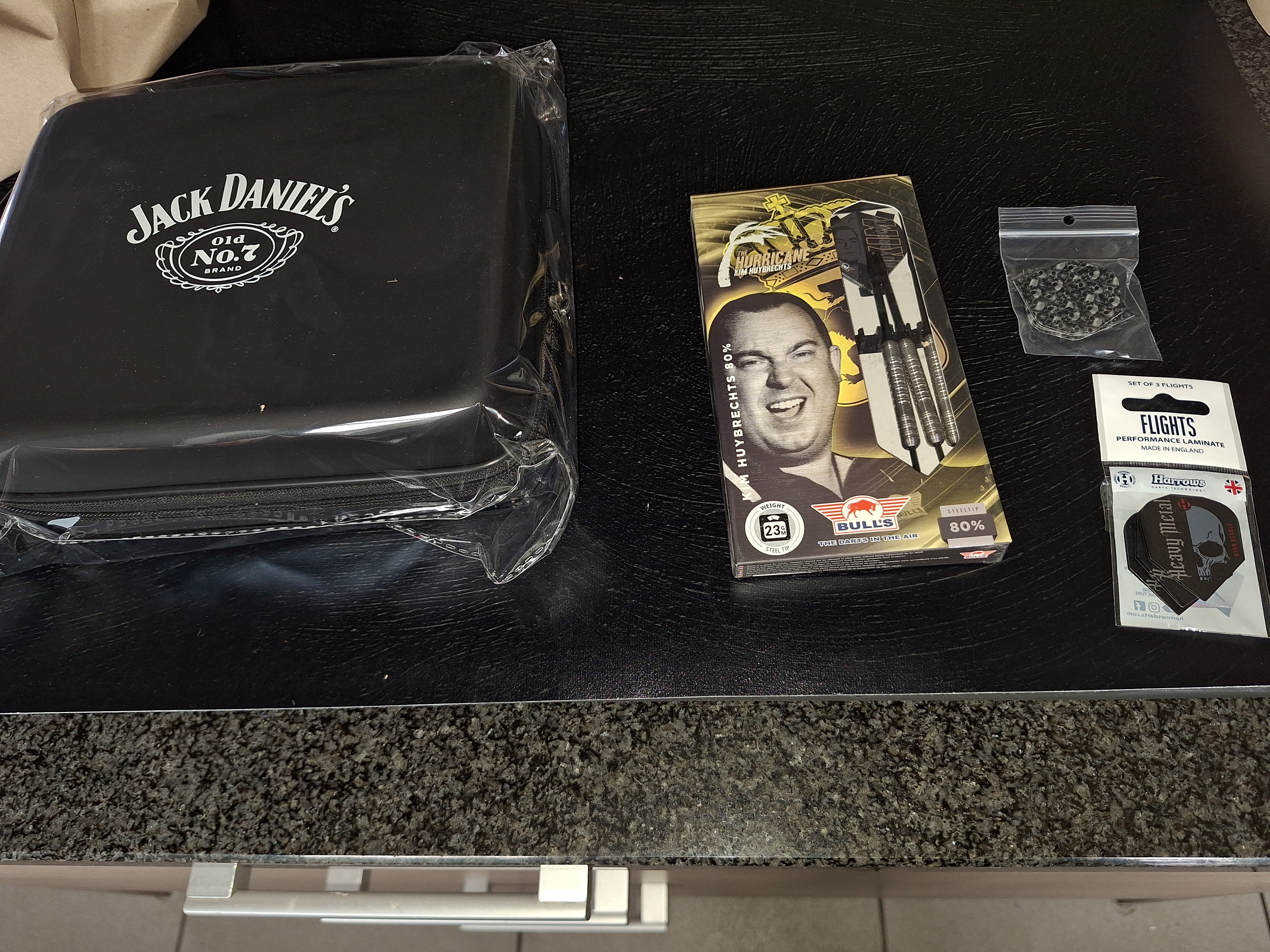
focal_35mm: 23
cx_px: 635
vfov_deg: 58.9
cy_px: 476
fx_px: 844
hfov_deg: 73.9
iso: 64
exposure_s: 1/40
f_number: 1.8
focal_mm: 5.54
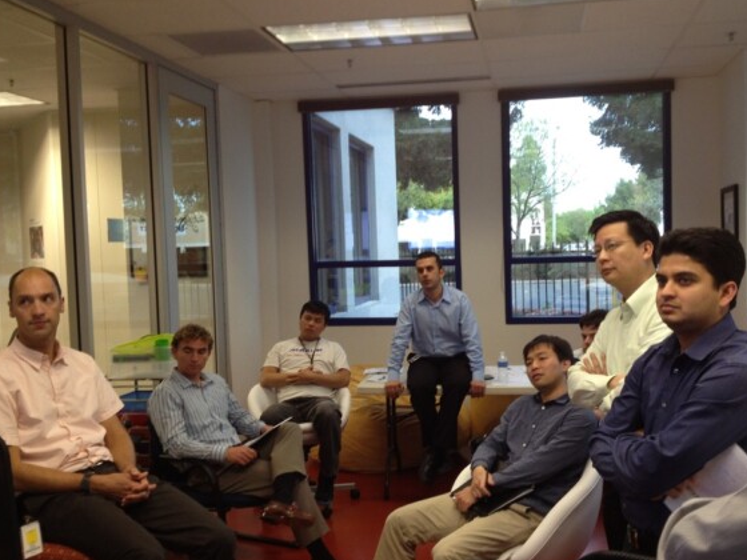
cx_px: 414
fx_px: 863
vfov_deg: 36.0
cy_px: 292
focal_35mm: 40
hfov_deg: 46.7
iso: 100
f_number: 2.4
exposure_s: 1/20
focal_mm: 4.28
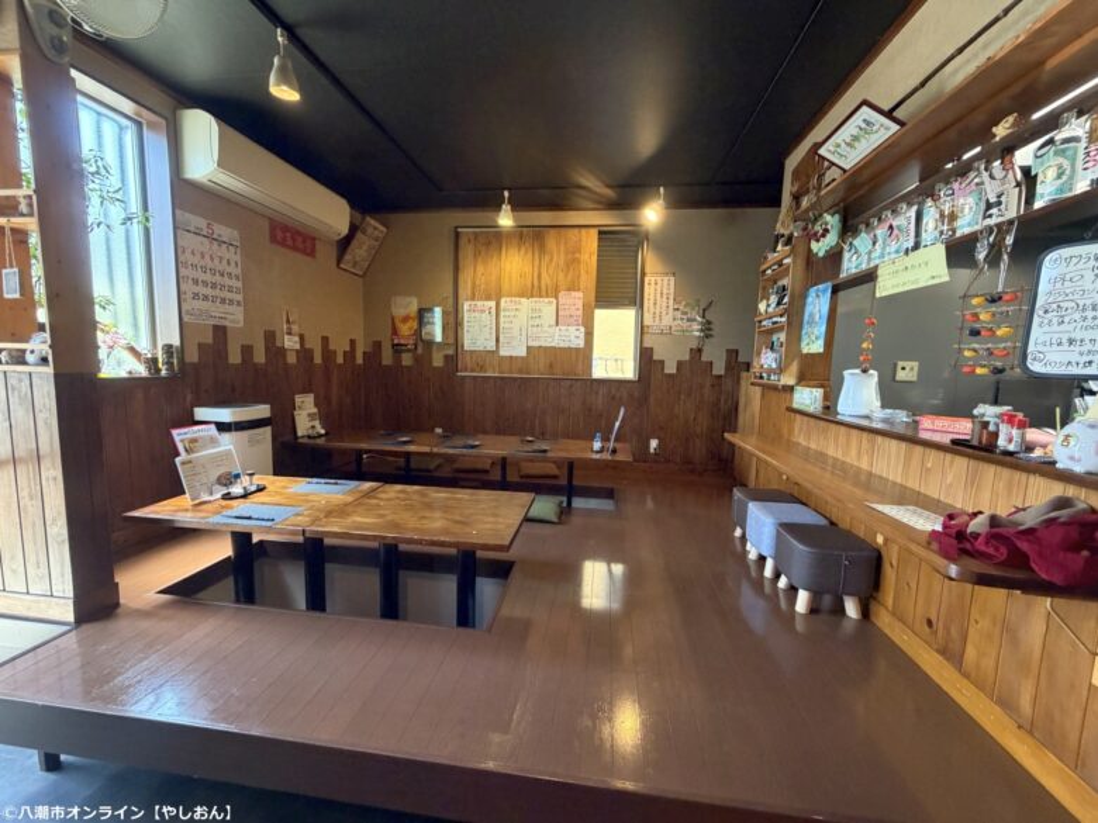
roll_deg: -1.0
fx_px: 444
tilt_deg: -5.9
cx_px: 549
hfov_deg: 102.1
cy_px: 412
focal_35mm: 14
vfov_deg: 85.7
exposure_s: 1/50
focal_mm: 2.22
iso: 400
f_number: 2.2
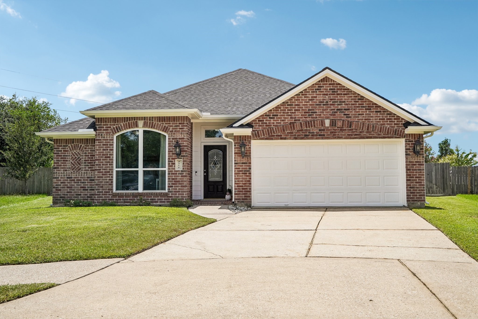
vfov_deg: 41.1
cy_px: 160
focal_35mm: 32
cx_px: 239
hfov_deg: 58.7
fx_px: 425
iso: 500
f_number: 8
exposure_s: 1/2000
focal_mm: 32
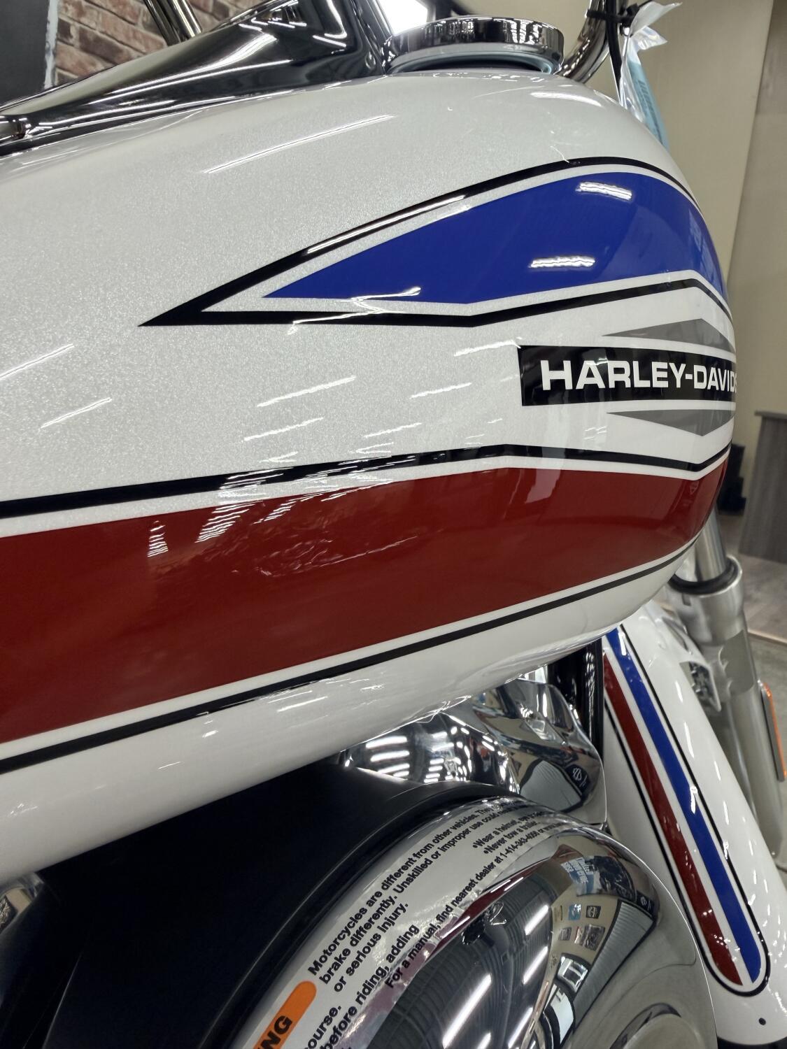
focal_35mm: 24
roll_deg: -6.3
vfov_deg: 71.6
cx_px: 394
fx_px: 728
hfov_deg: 56.8
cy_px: 524
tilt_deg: -8.0
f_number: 2.2
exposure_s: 1/120
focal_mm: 2.22
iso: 200
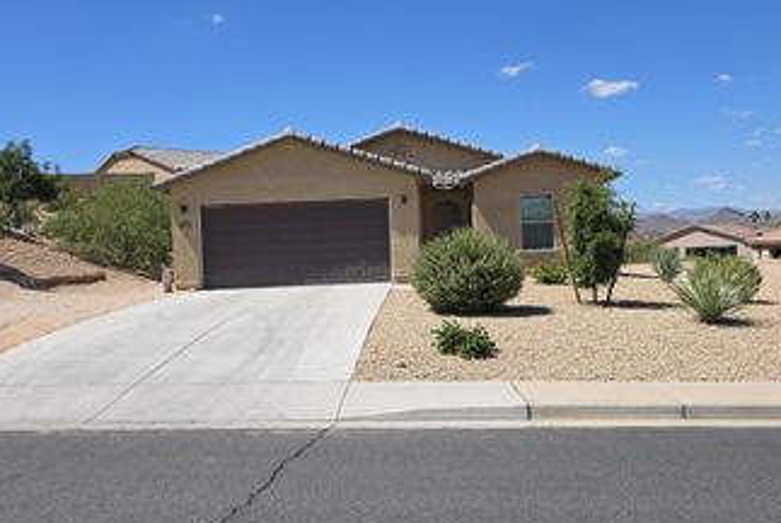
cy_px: 255
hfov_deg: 51.8
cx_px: 409
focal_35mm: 37
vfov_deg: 36.0
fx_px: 803
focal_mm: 6.3
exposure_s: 1/1053
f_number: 1.7
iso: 12
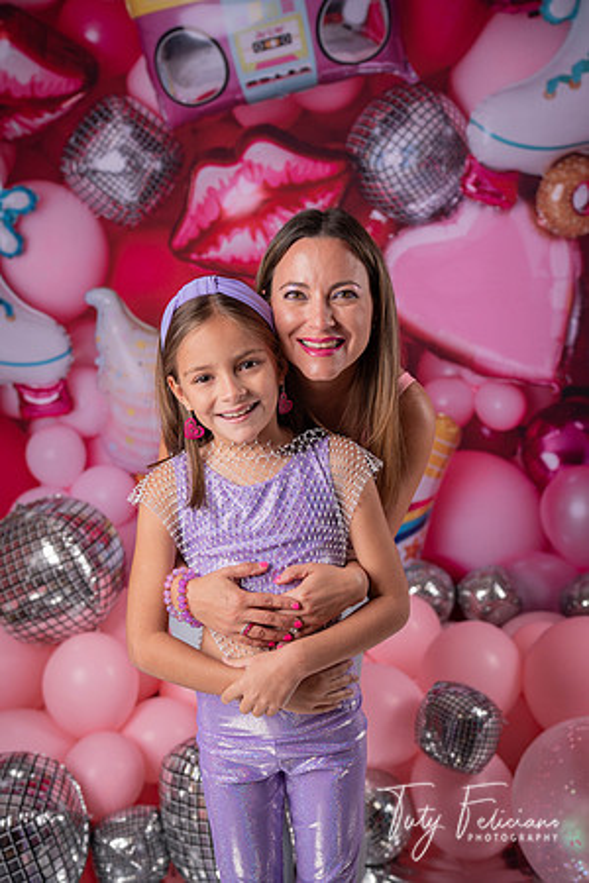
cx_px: 294
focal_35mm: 44
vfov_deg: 44.5
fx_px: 1080
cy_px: 442
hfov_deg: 30.5
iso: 80
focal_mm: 44
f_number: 3.5
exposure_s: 1/125
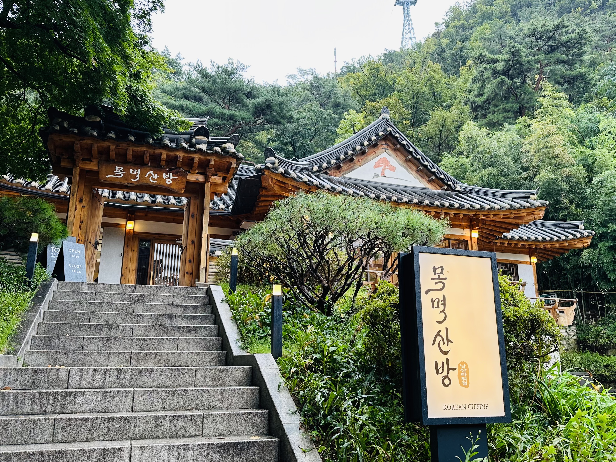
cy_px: 231
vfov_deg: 56.8
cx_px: 308
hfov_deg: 71.6
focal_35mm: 24
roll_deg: +0.3
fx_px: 427
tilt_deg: +15.3
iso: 64
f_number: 1.78
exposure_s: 1/120
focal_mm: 6.86
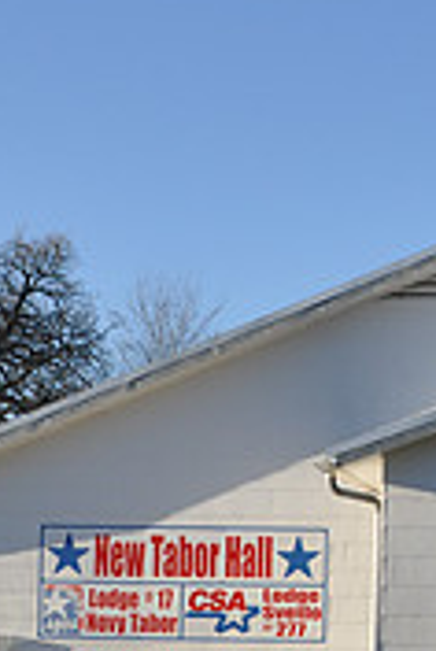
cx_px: 488
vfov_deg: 14.7
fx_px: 2497
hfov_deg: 9.9
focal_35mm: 138
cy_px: 538
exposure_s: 1/250
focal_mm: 28
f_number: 8
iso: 200
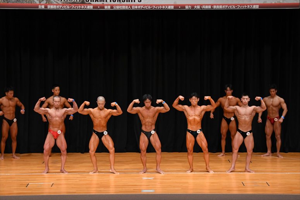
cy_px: 100
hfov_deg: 16.1
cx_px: 150
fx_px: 1058
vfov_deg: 10.8
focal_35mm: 127
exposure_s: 1/400
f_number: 5.6
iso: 3200
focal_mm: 85
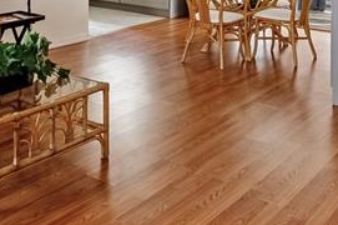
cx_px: 145
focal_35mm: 53
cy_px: -92
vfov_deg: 22.0
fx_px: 497
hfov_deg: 37.5
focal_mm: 14
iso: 800
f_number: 4.5
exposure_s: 1/2000
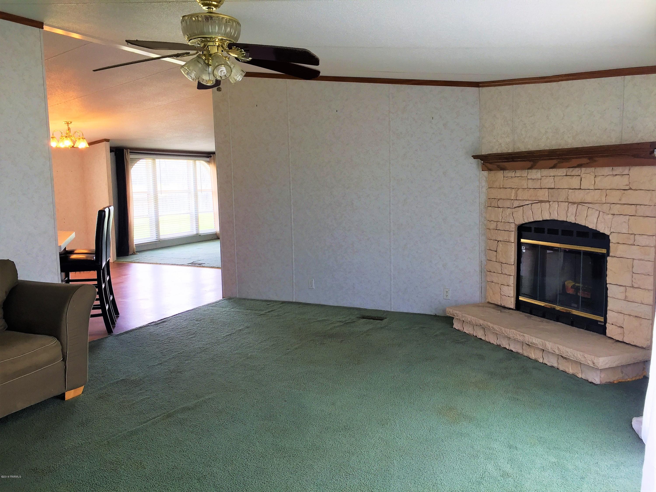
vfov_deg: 48.2
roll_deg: +0.6
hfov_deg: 61.7
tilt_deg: -7.6
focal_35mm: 29
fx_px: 550
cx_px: 328
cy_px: 246
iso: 32
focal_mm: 4.15
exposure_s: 1/40
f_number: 2.2
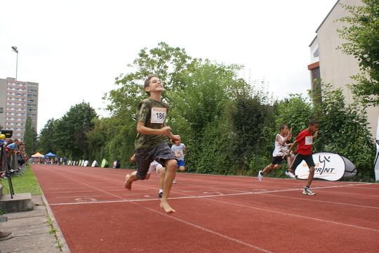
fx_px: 316
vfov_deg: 43.6
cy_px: 126
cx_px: 190
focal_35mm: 30
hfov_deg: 61.9
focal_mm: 20
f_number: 5.6
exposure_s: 1/250
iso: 100
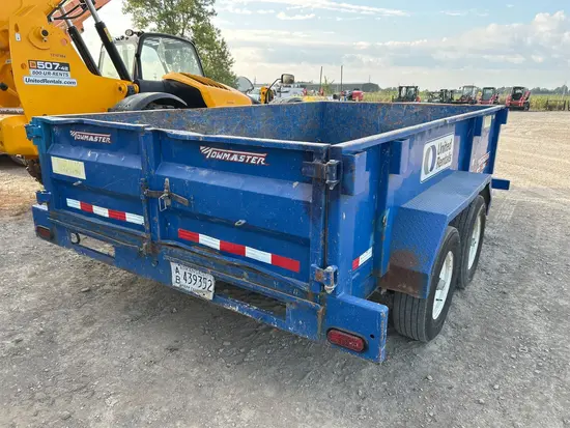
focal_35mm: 26
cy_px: 214
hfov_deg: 67.3
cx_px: 285
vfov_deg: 53.1
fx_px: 428
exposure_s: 1/572
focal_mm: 5.7
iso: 50
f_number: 1.5
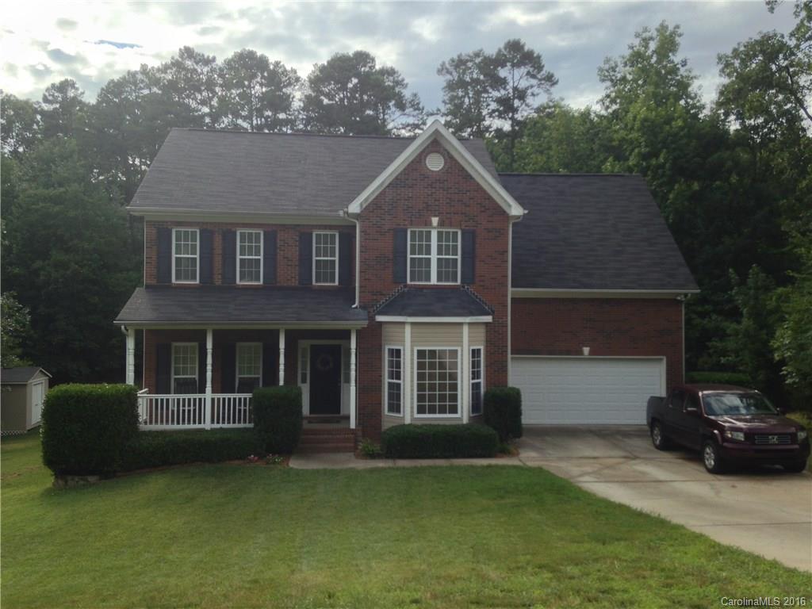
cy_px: 304
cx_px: 406
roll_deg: +0.4
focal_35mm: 33
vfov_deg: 42.9
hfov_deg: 55.4
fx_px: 774
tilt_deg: +1.2
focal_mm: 4.12
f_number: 2.4
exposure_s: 1/616
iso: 50
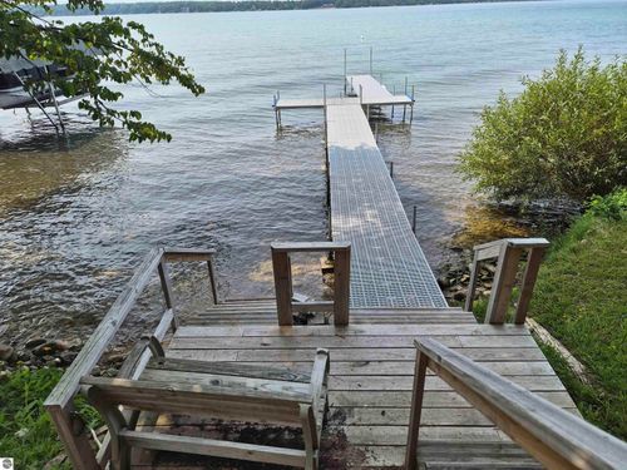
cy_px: 235
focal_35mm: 23
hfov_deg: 73.9
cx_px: 314
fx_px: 417
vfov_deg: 58.9
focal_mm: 5.4
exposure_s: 1/3480
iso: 80
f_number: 1.8
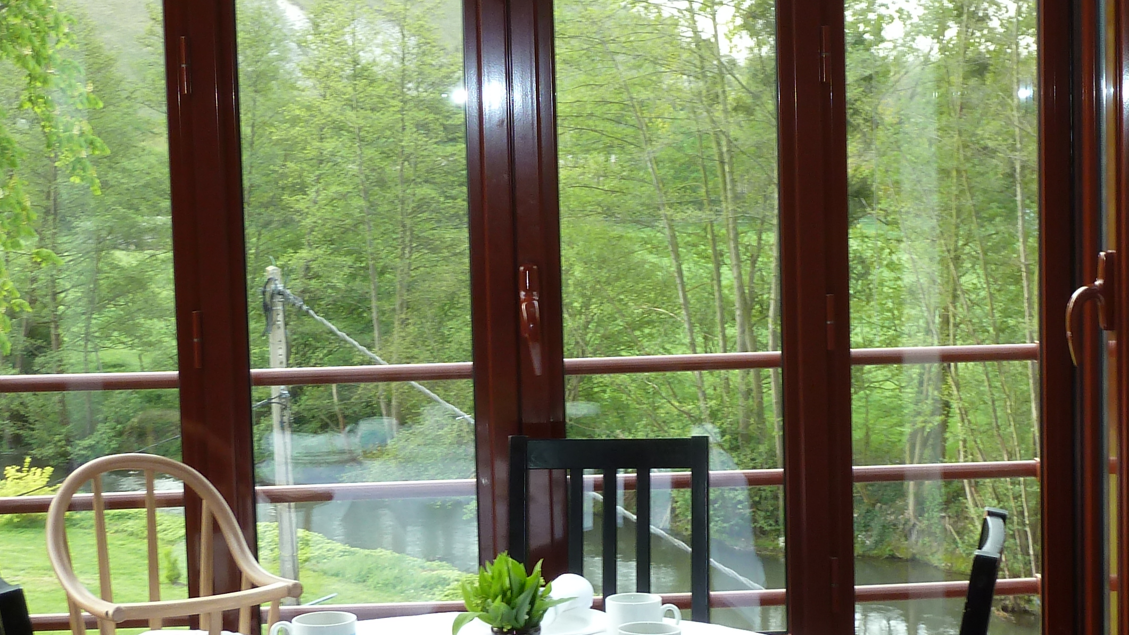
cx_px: 668
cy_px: 349
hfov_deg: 27.8
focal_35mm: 76
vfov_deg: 15.9
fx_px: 2275
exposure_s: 1/30
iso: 100
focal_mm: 6.1
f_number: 3.6
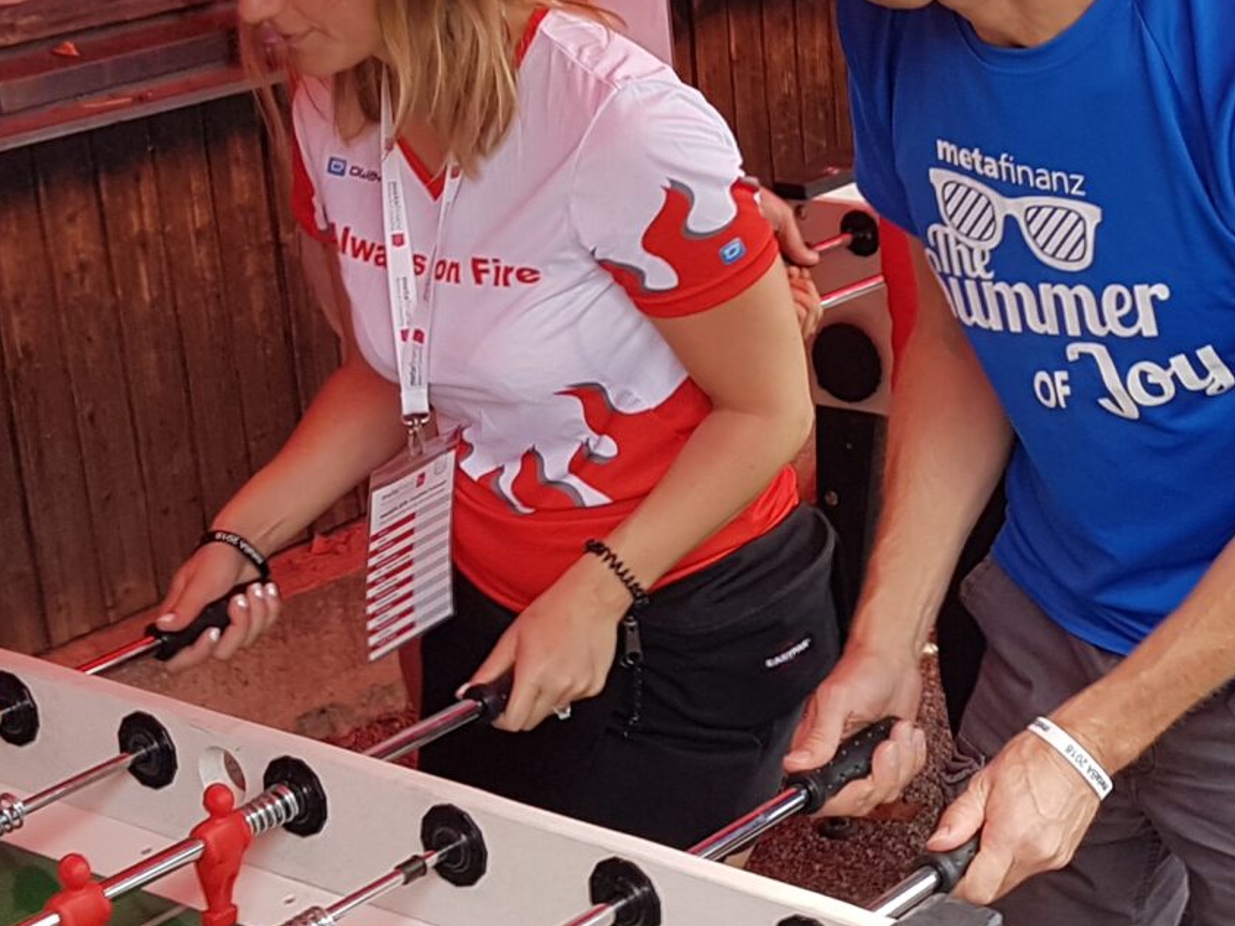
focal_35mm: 79
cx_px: 1187
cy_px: 195
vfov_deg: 18.5
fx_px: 2818
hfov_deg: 23.8
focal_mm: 4.2
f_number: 1.7
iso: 40
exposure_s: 1/239
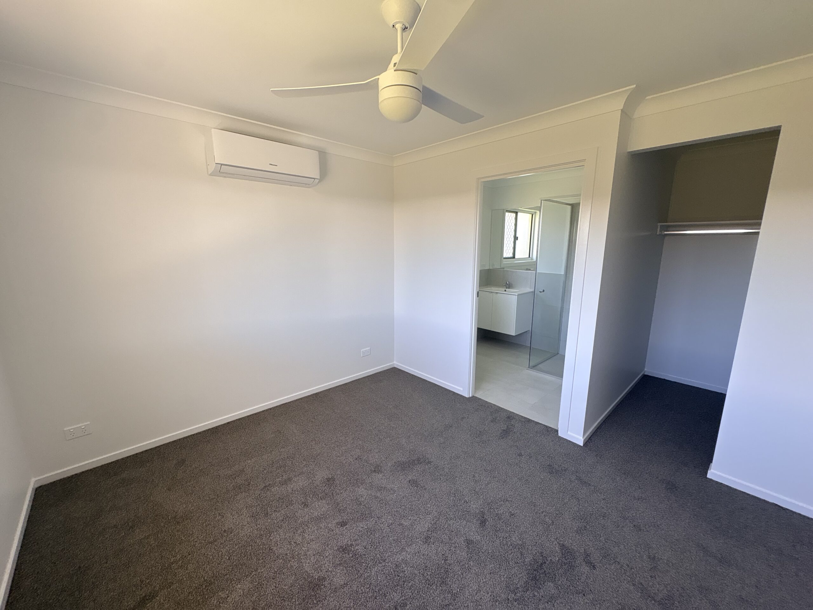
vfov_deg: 85.7
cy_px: 305
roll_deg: +0.9
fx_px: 329
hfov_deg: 102.1
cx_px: 406
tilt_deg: -9.9
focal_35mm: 14
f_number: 2.2
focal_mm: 2.22
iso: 64
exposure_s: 1/128
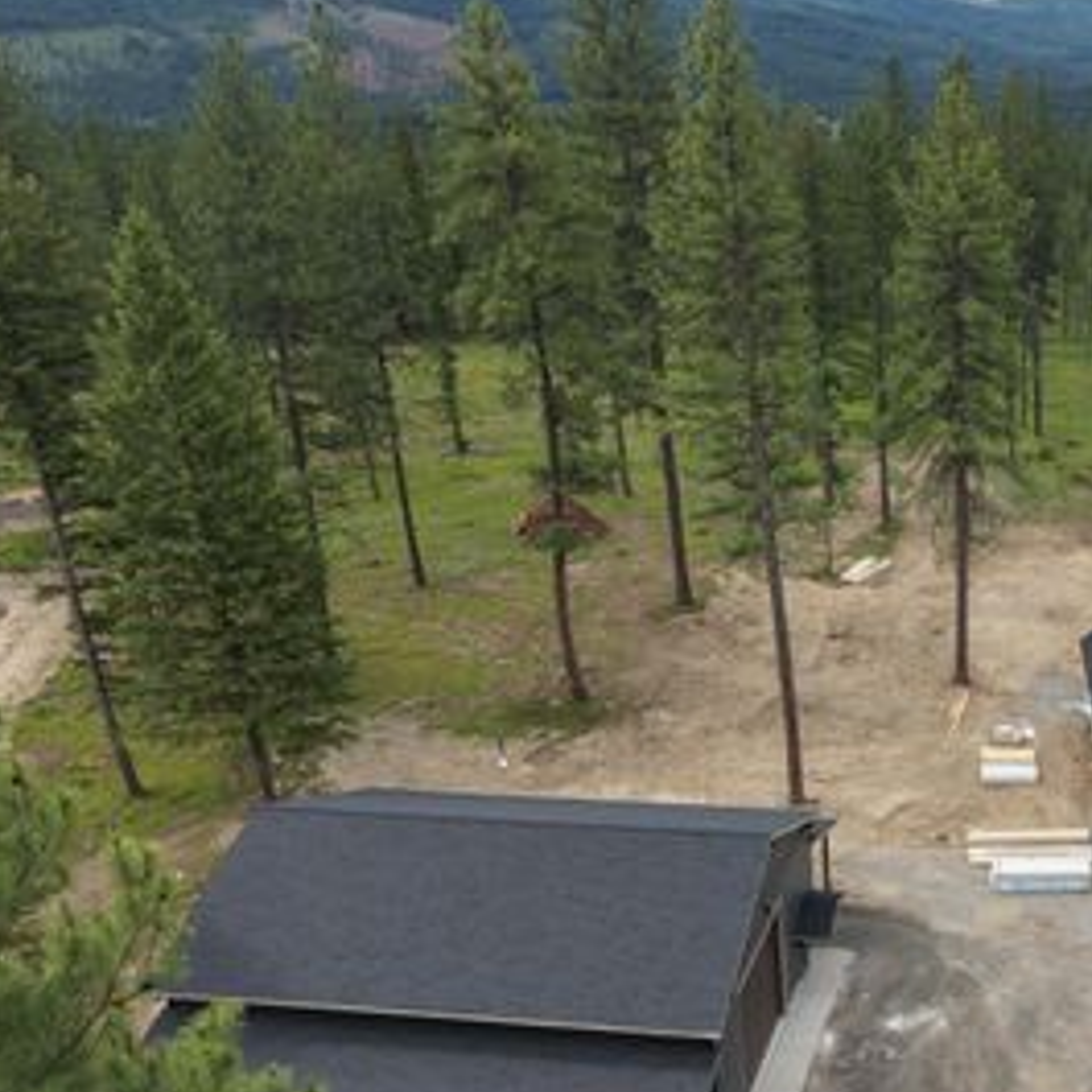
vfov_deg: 41.6
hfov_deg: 39.4
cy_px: 678
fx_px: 1428
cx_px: 944
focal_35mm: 40
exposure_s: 1/2500
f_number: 1.8
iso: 200
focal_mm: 8.67
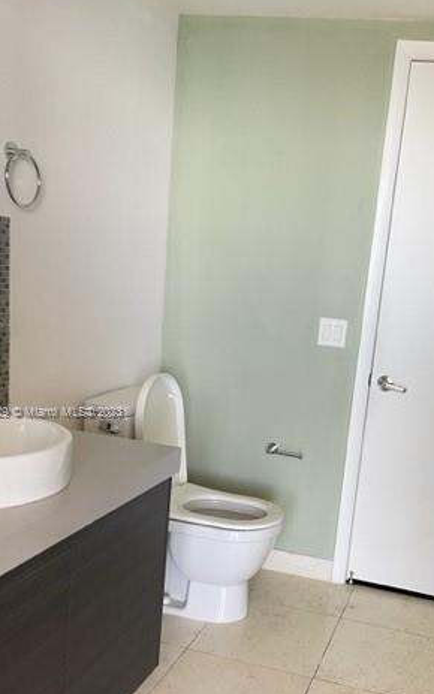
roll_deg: -6.1
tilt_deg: -11.6
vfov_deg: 51.2
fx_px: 719
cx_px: 310
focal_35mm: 38
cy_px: 413
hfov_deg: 33.1
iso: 125
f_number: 1.6
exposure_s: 1/70
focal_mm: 4.2
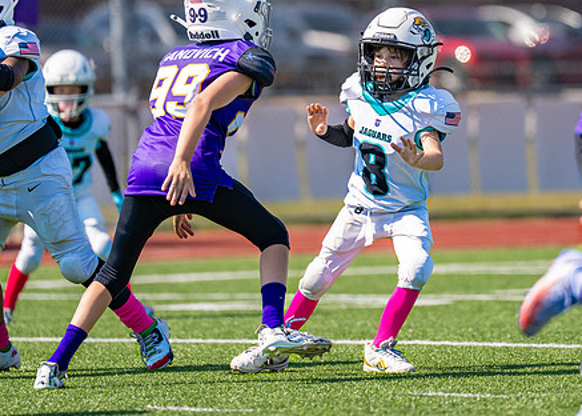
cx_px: 332
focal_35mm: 392
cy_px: 103
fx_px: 6478
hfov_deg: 5.1
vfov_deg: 3.7
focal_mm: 200
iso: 100
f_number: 2.8
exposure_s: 1/1600
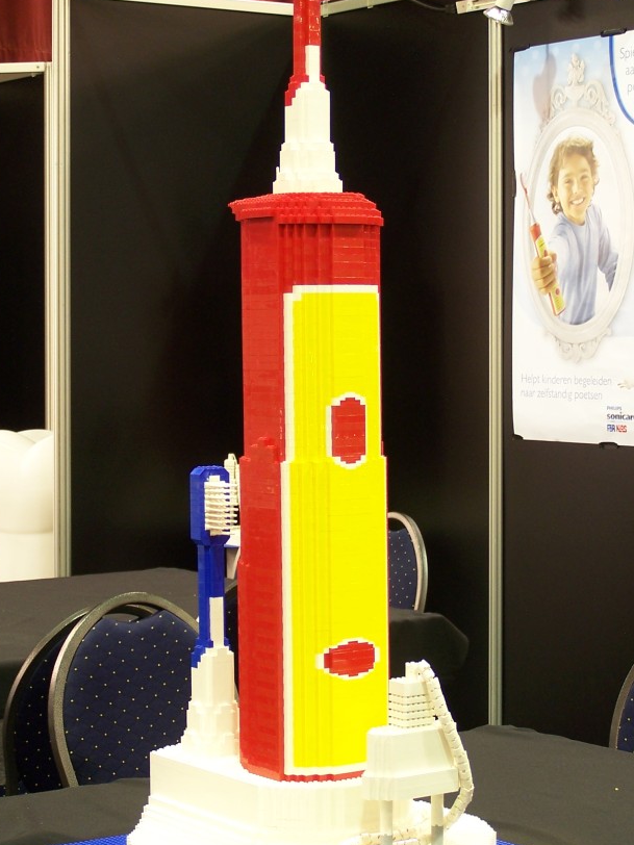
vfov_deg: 22.5
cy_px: 401
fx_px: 2125
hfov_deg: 17.0
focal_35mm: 87
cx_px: 284
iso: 80
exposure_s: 1/2
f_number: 3.2
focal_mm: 11.5
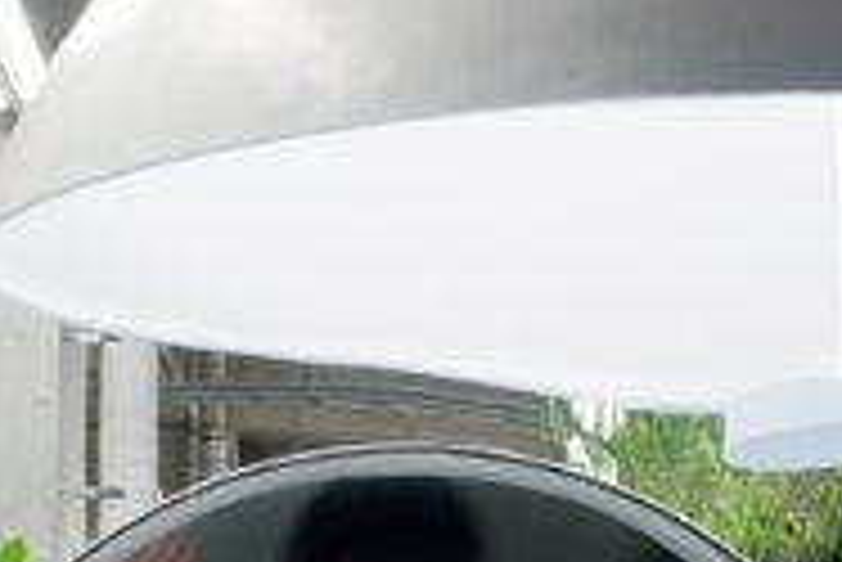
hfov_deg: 15.6
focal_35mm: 131
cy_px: 890
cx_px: 630
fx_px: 3066
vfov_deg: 10.1
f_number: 2.8
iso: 800
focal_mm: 35
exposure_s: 1/15
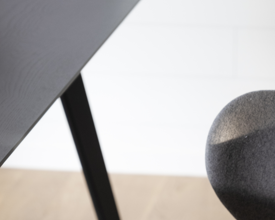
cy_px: 421
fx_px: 2019
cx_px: 230
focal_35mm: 248
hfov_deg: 7.8
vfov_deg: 6.1
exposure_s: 1/60
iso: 200
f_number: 4
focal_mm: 70
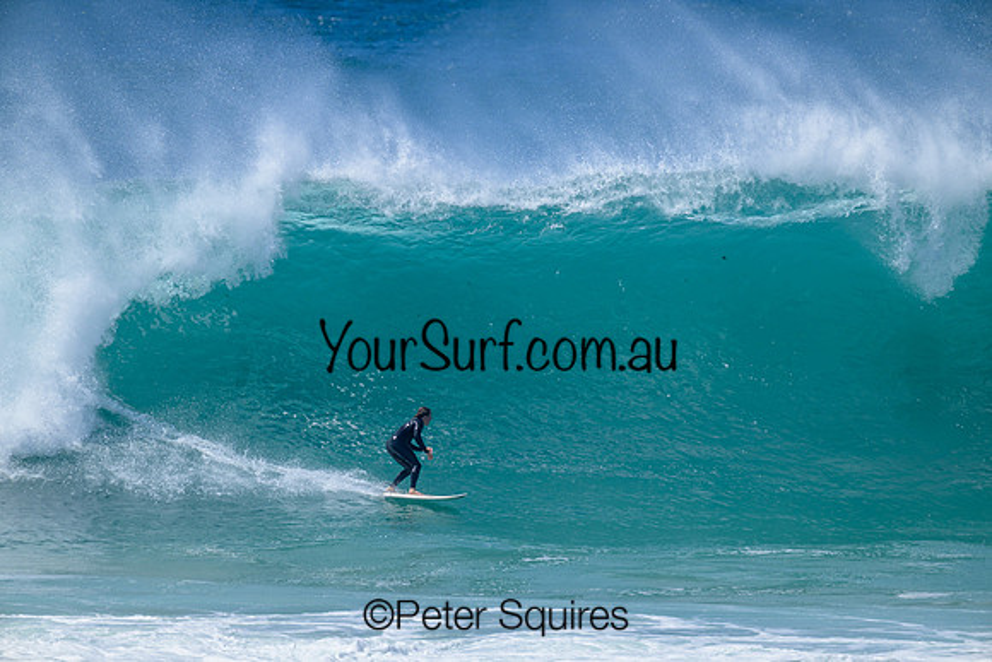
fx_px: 15434
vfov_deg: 2.5
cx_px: 496
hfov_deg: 3.7
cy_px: 331
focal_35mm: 560
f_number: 8
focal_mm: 560
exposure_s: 1/2000
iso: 560
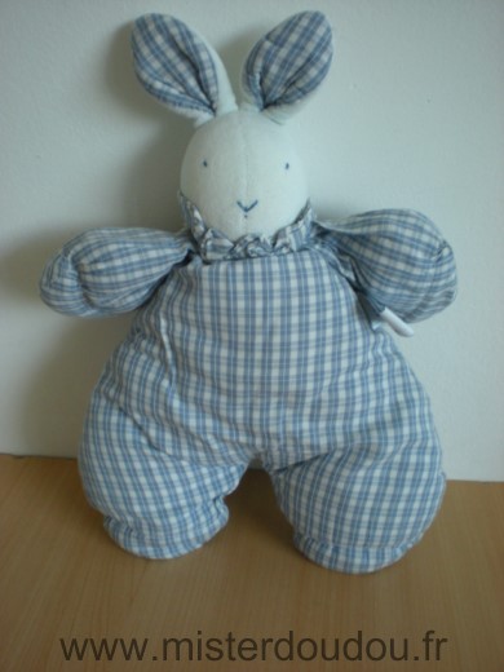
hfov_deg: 37.7
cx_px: 252
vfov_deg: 49.0
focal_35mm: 38
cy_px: 336
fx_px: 738
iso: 200
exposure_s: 1/23.2
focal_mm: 6.3
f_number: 3.1
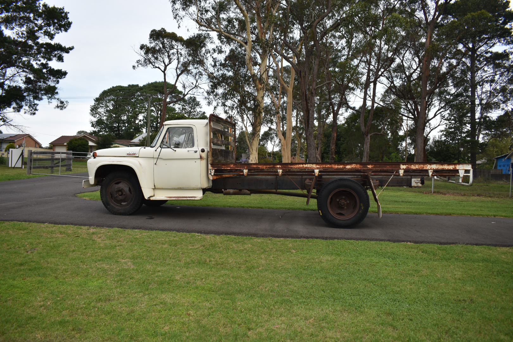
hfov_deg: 67.4
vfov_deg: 47.9
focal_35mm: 27
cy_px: 171
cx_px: 256
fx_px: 385
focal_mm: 18
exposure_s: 1/200
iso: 100
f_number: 5.6
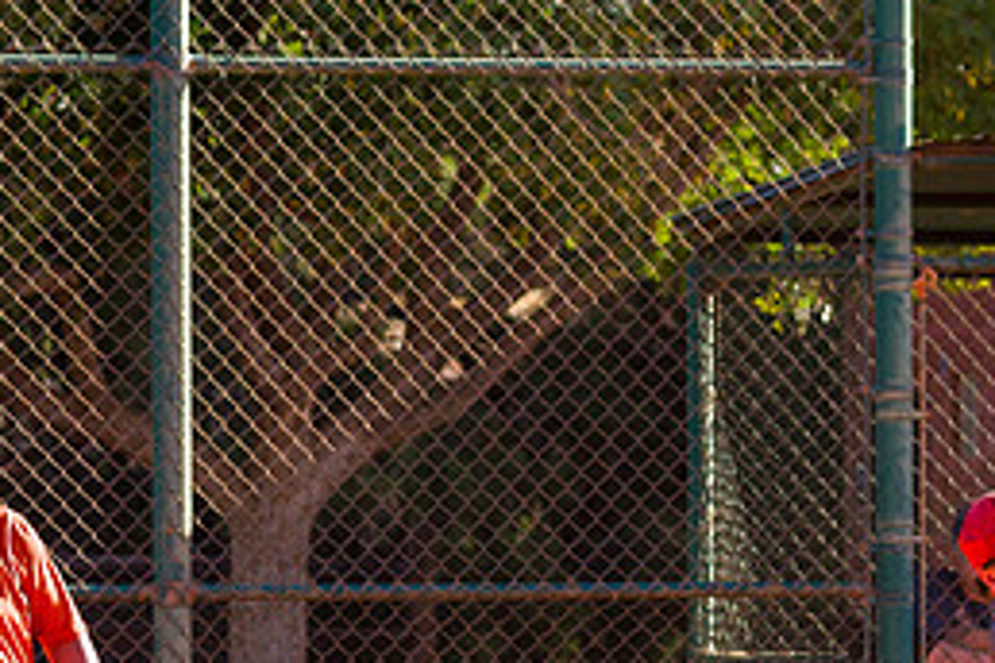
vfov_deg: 3.0
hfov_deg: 4.5
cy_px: 637
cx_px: 1022
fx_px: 12713
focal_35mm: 460
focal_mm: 165
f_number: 5
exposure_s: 1/1250
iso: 400
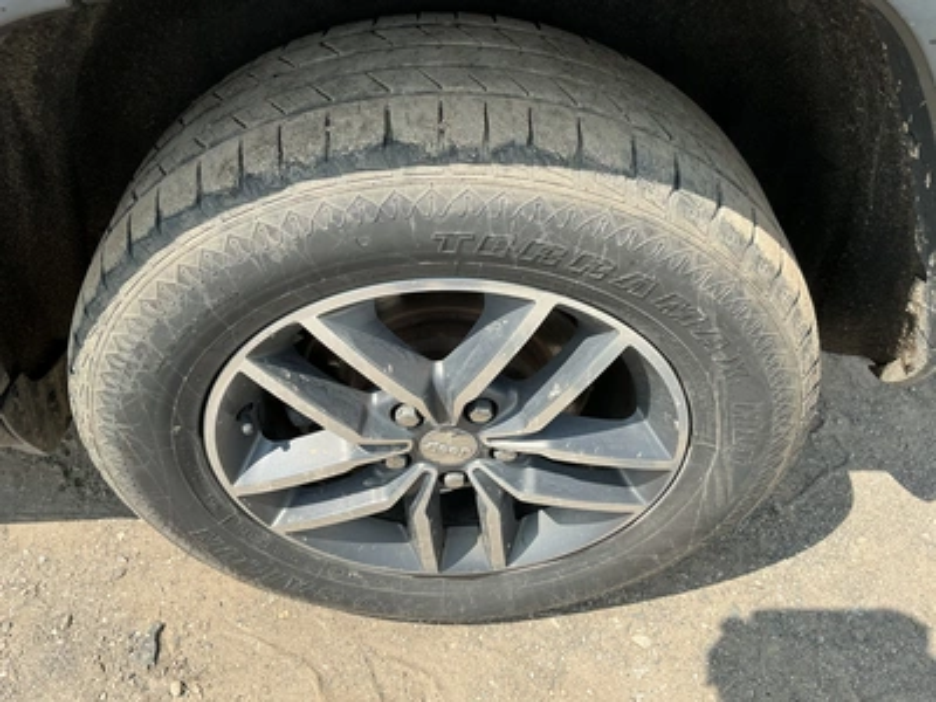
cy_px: 351
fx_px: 757
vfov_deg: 49.7
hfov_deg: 63.4
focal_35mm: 28
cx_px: 468
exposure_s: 1/613
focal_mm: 3
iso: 25
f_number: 1.8
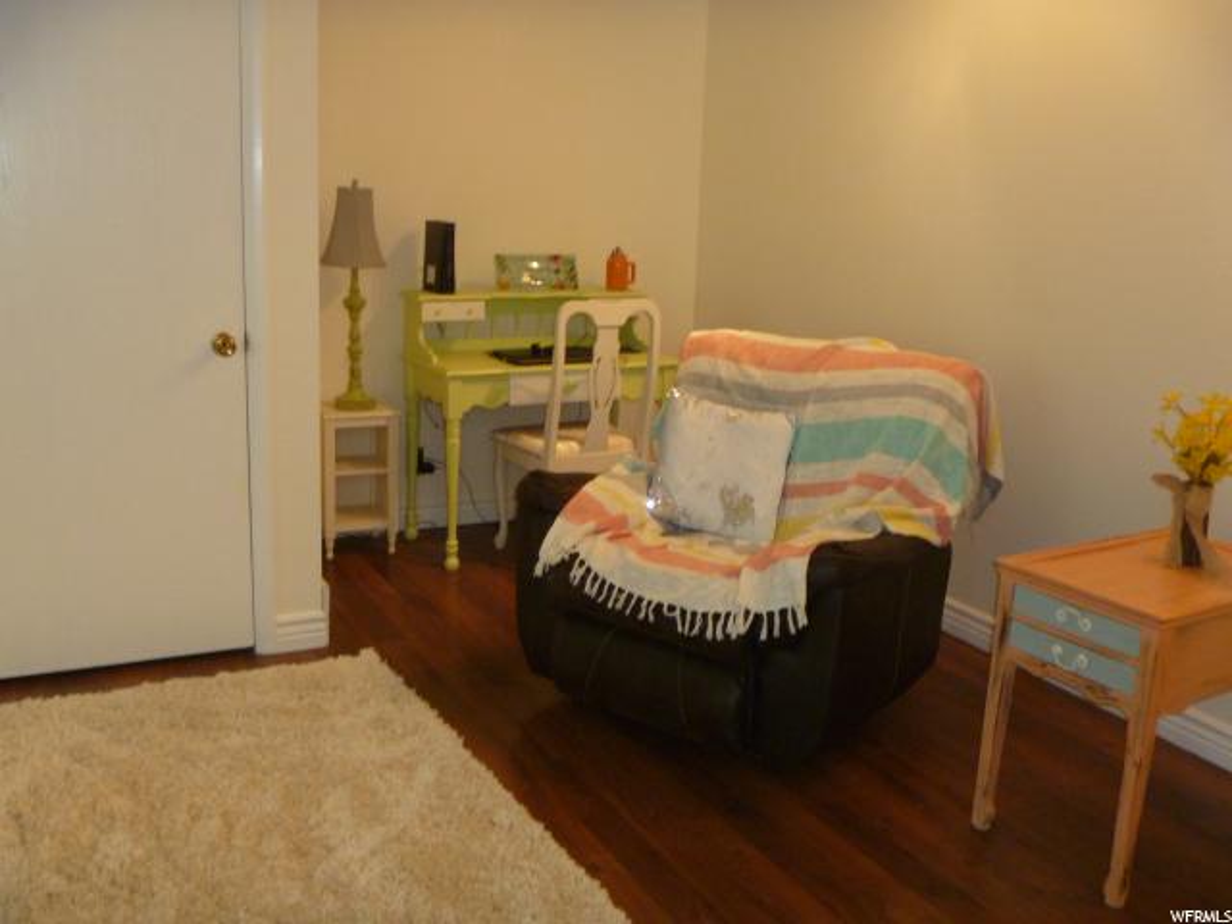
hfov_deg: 52.6
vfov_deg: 40.7
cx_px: 616
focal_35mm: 35
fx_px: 1246
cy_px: 462
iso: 250
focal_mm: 6.3
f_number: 3.5
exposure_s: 1/30
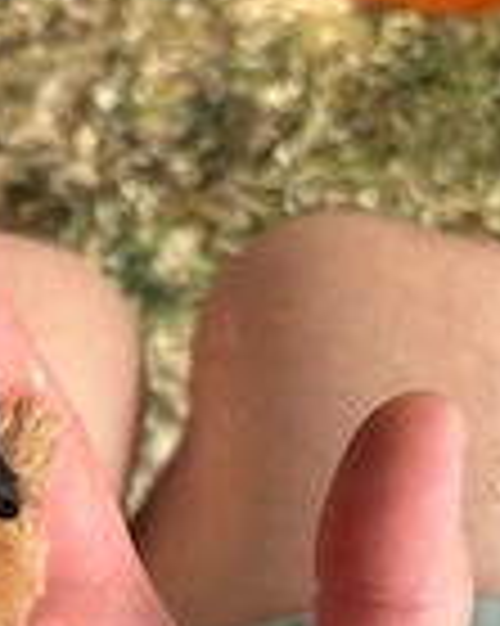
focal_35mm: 73
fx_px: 1352
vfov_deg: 25.4
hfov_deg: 19.7
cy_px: 540
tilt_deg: -71.2
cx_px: -104
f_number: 1.6
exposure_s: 1/75
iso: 125
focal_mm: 5.96
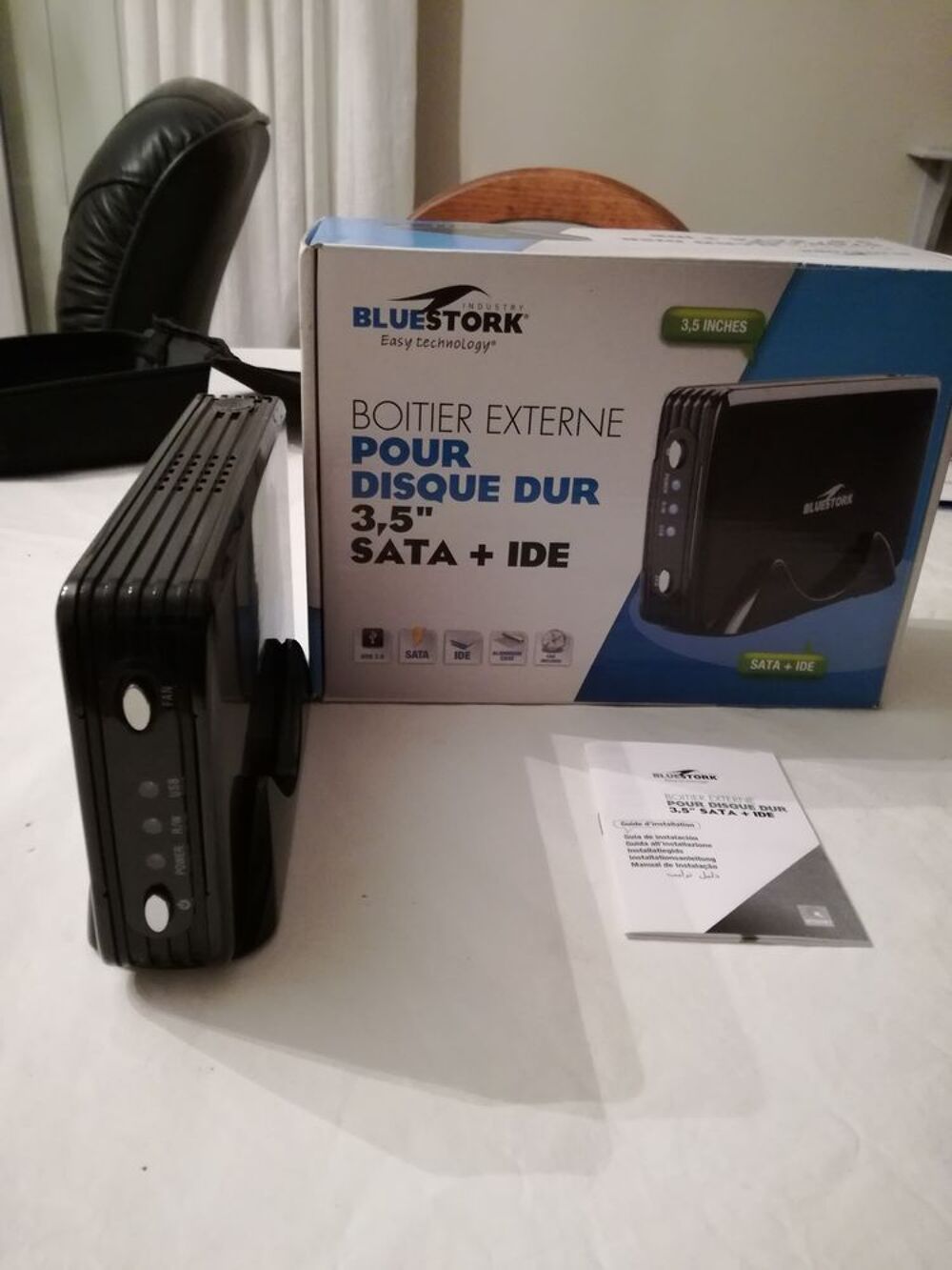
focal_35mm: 27
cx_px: 476
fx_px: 990
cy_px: 635
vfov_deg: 65.3
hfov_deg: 51.4
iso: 500
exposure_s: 1/20
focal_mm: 3.79
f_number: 2
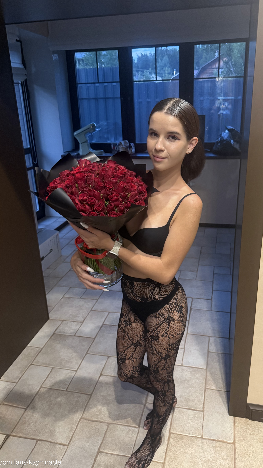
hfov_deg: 42.8
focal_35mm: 27
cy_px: 231
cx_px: 150
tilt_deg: -19.7
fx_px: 335
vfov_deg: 69.9
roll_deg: +0.9
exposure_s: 1/50
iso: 640
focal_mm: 6.76
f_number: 1.78
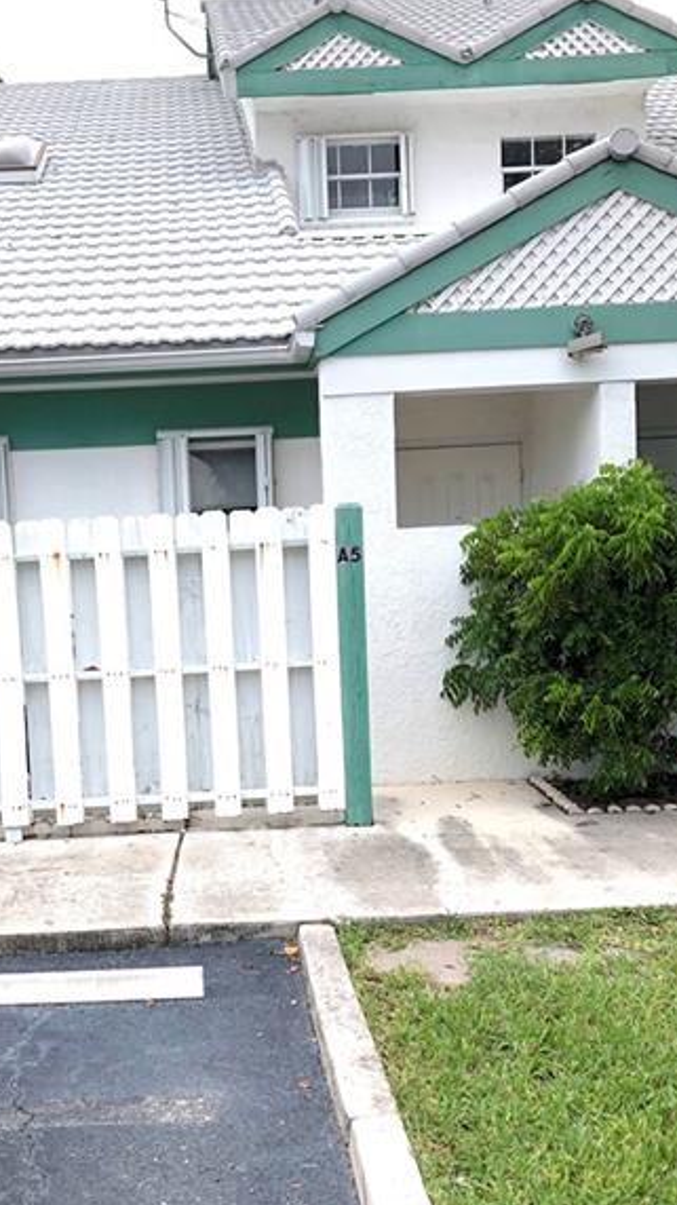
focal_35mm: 41
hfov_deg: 28.7
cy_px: 705
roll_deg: +3.2
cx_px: 202
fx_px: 1309
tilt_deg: -4.9
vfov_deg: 49.2
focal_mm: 3.99
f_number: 1.8
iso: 20
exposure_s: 1/517
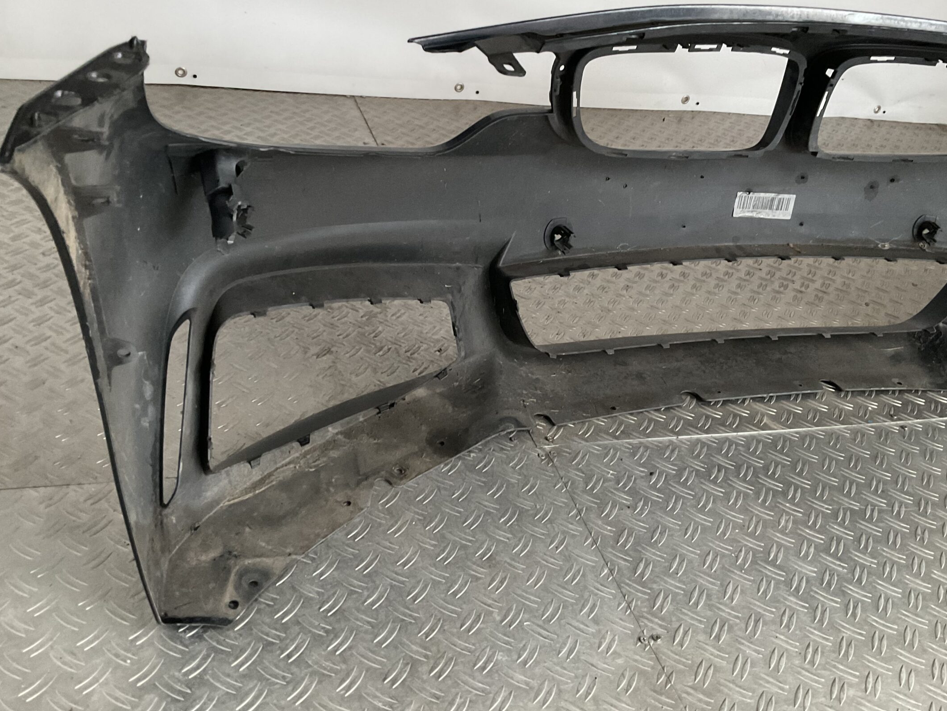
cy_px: 292
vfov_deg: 40.6
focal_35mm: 35
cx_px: 482
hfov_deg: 52.6
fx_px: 958
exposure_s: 1/33
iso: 320
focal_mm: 3
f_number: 1.8
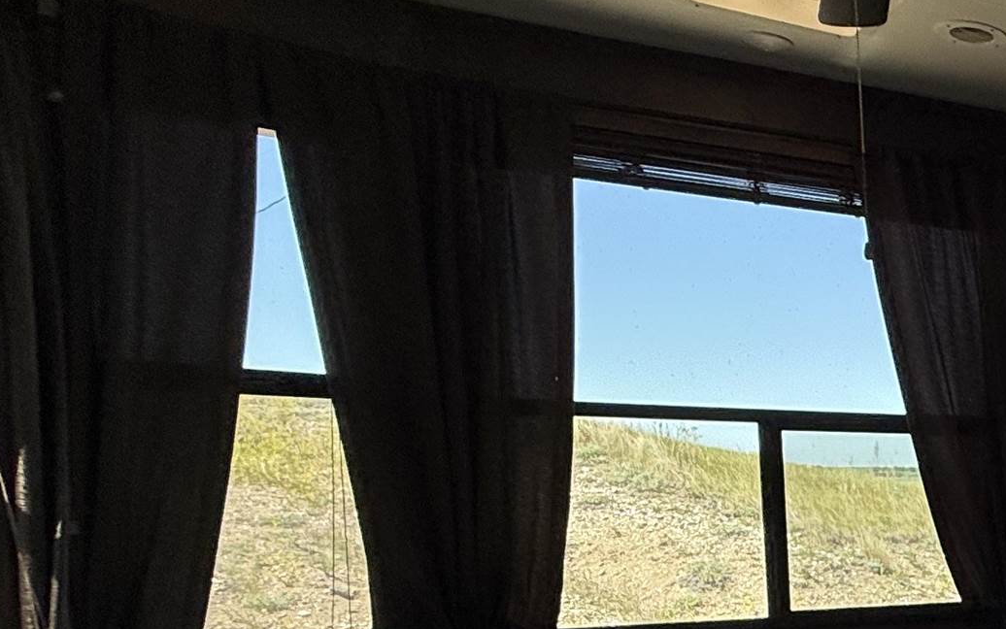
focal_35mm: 44
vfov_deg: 27.7
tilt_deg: -6.3
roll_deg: -0.6
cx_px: 1422
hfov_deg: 30.7
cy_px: 617
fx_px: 1207
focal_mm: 2.22
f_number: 2.2
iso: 64
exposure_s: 1/167
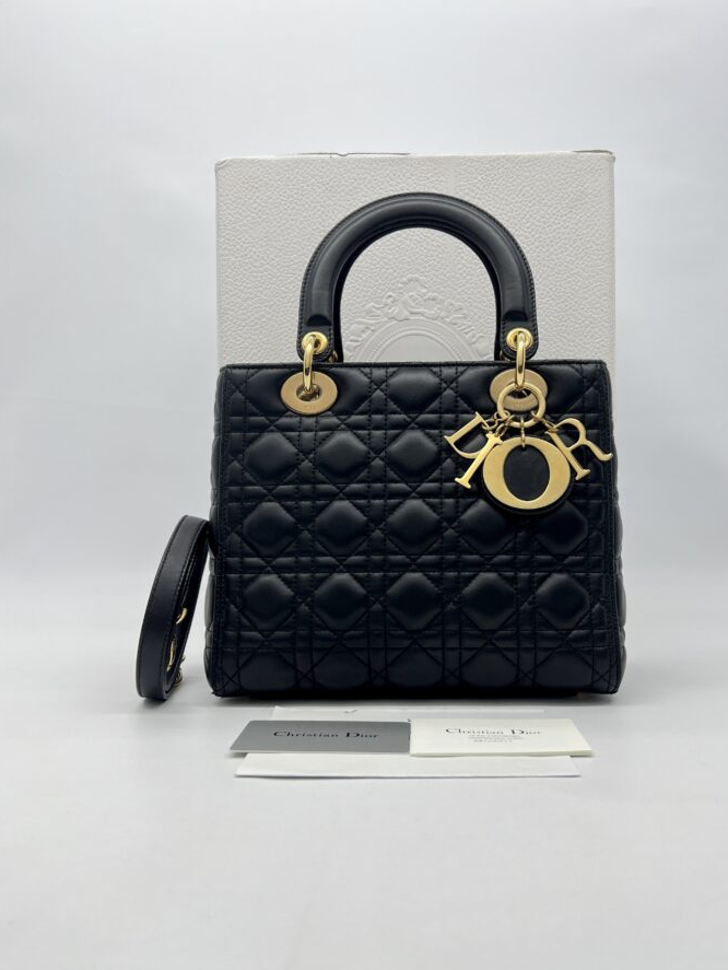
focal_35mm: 30
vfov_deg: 59.9
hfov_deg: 46.7
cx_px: 408
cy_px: 474
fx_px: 841
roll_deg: +1.4
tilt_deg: +1.9
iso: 40
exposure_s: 1/185
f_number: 1.5
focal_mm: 5.7
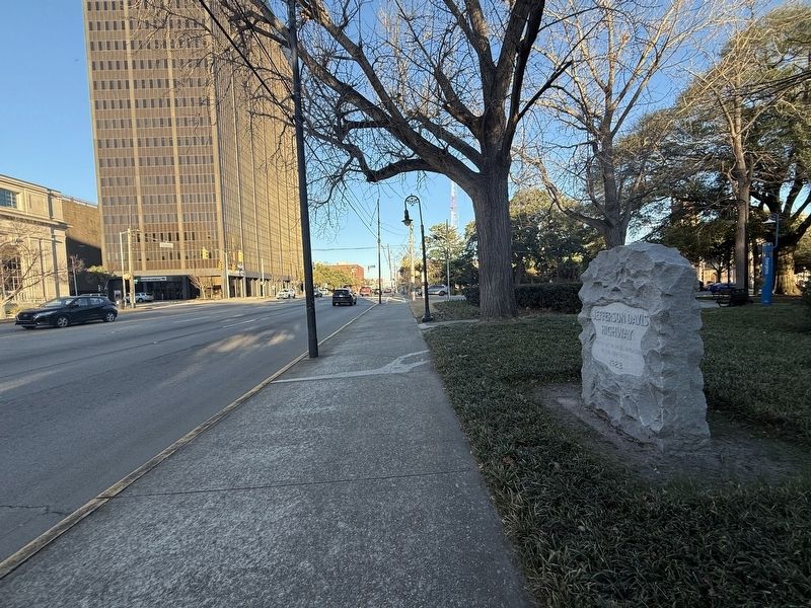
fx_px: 328
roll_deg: +1.8
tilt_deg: -1.6
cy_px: 304
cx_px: 406
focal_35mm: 14
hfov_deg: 102.1
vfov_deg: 85.7
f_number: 2.2
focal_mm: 2.22
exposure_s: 1/531
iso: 50
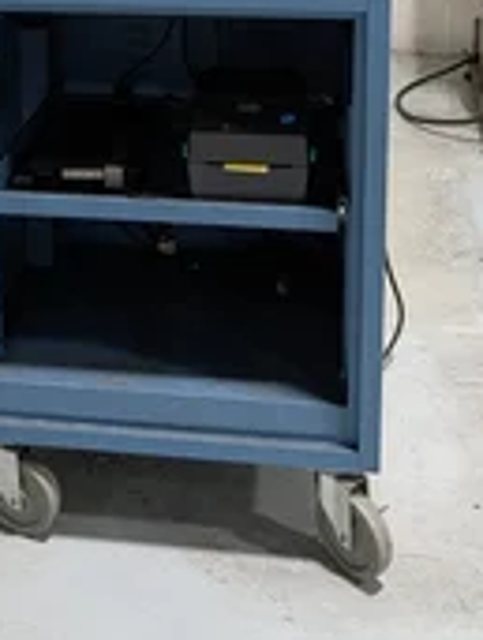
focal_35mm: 56
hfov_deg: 26.1
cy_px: -71
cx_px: 182
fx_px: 1038
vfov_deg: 30.5
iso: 116
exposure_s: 1/64.4
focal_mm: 6.9
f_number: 1.68
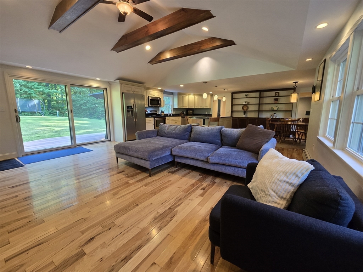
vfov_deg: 89.9
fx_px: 136
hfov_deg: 106.2
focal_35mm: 13
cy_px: 136
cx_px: 182
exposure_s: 1/60
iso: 200
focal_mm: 2.2
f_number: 2.2
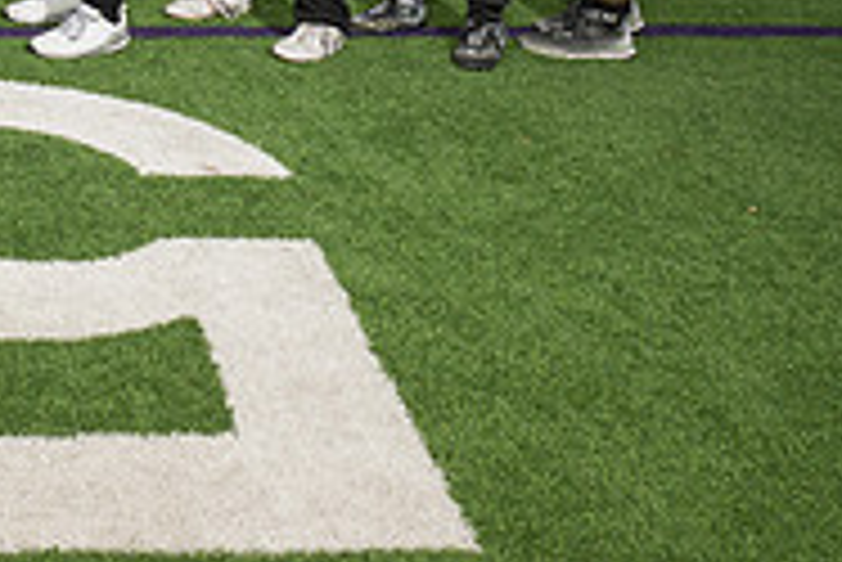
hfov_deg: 22.0
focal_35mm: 77
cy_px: -285
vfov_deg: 16.2
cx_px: -407
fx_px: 1802
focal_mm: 24
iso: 160
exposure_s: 1/200
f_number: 8
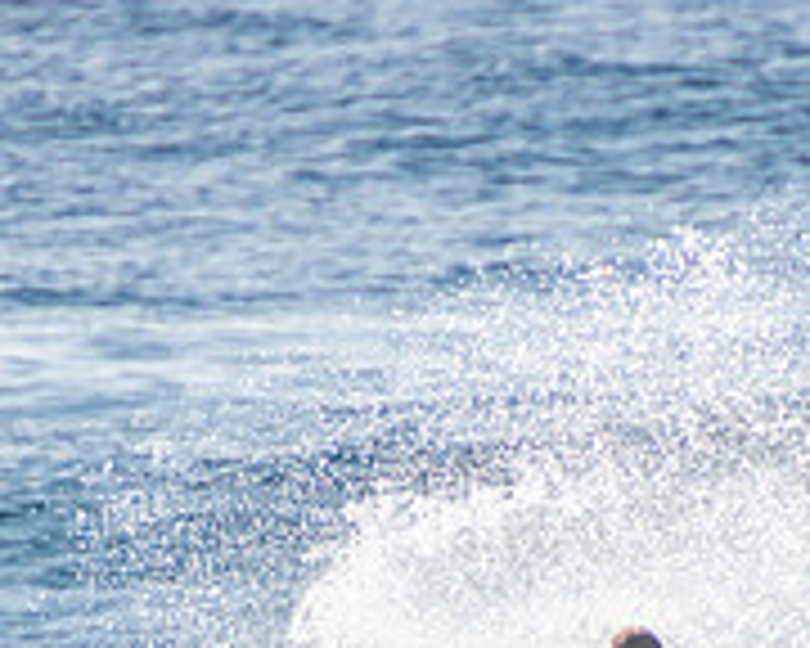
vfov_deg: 0.9
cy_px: 857
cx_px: 680
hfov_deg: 1.1
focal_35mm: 1816
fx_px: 43535
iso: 220
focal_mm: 400
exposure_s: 1/2000
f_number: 5.6
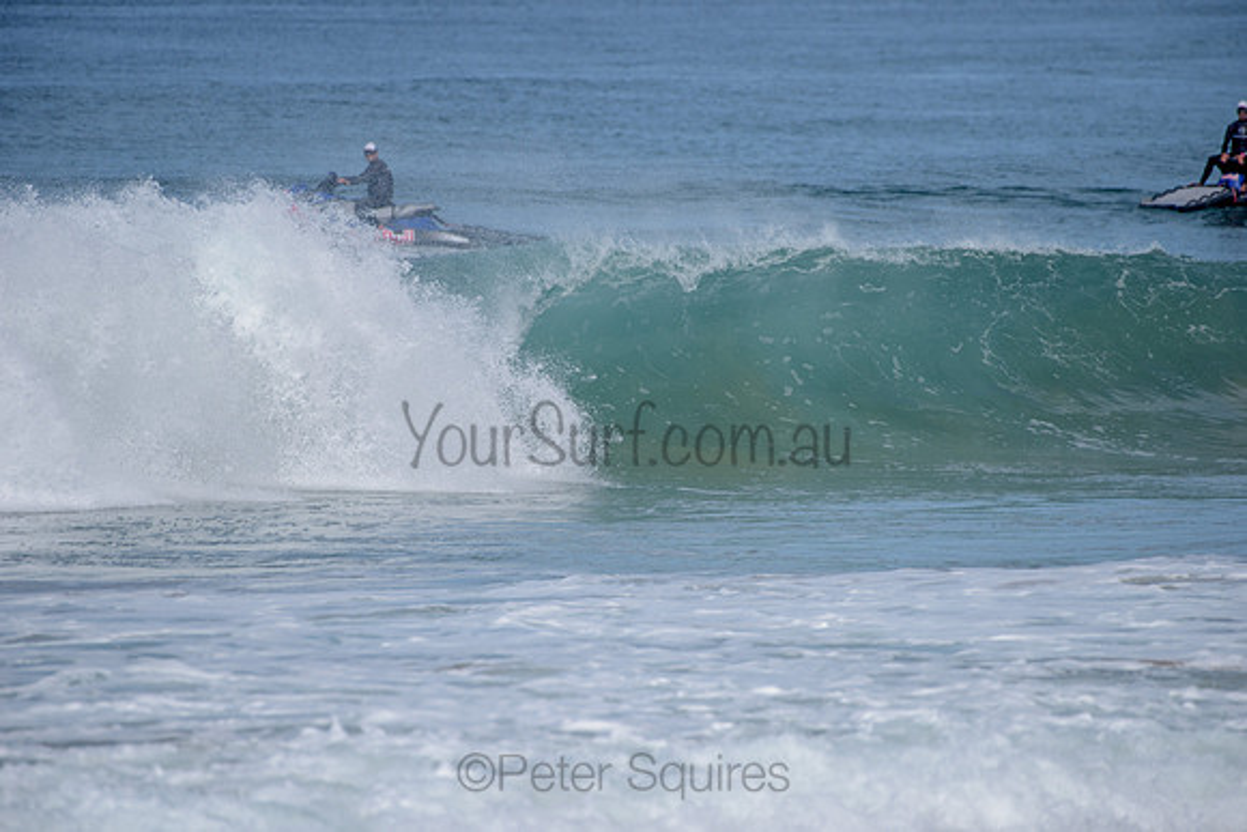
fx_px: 17323
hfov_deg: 4.1
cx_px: 624
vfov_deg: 2.8
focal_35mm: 500
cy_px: 416
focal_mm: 500
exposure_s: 1/2500
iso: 250
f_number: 6.3
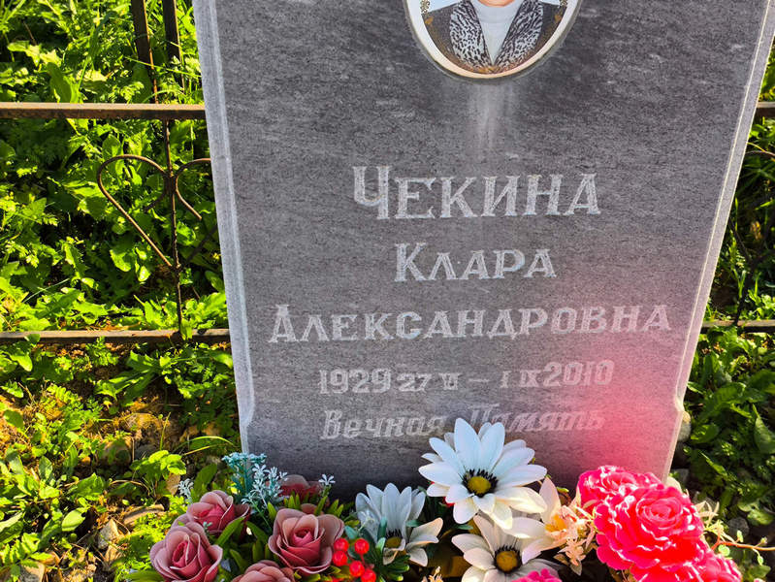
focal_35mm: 50
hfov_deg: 38.2
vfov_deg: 29.1
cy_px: 291
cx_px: 388
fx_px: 1120
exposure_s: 1/541
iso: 50
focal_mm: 4.71
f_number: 1.7
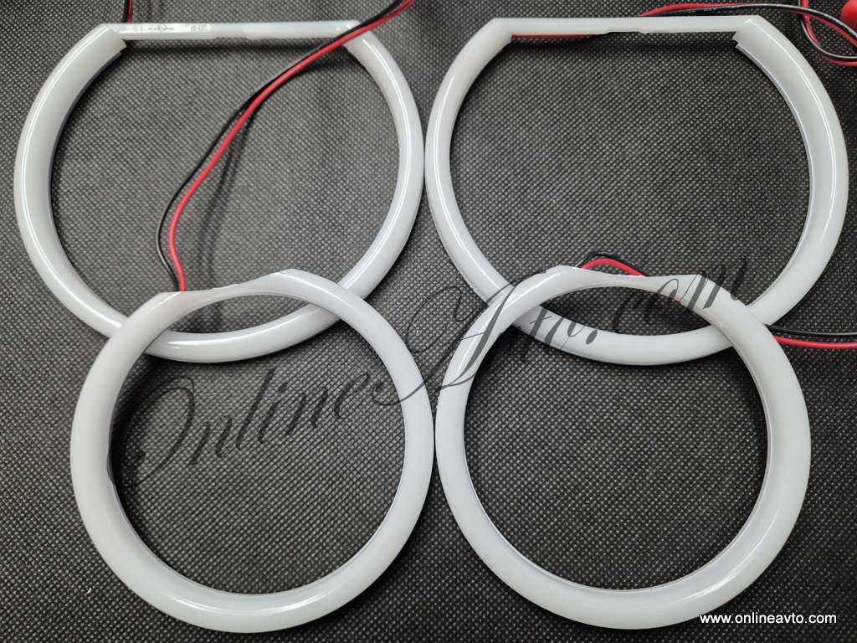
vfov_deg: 58.9
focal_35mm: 23
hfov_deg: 73.9
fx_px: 569
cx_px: 428
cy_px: 322
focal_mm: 5.4
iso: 320
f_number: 1.8
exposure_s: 1/100
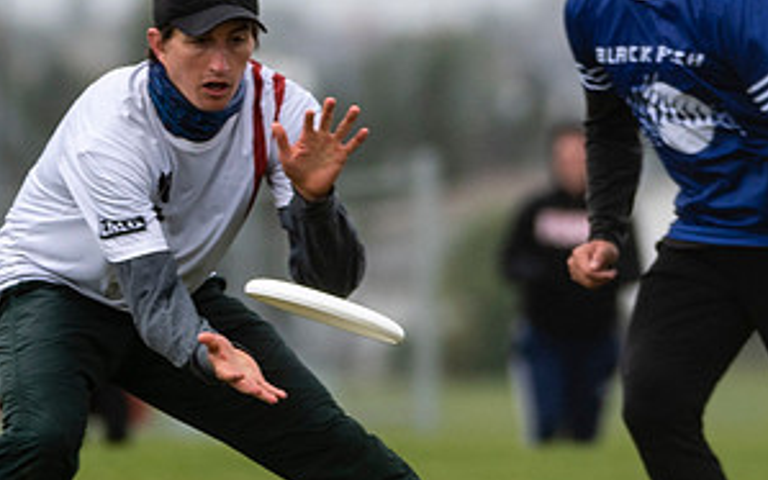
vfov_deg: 0.8
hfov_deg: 1.2
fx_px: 35861
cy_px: 208
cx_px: 361
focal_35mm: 1713
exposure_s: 1/1000
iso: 125
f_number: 4
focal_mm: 280
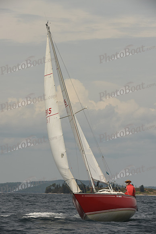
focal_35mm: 200
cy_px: 117
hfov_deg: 6.9
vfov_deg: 10.3
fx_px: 1299
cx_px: 78
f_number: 8
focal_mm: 200
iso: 250
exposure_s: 1/1000
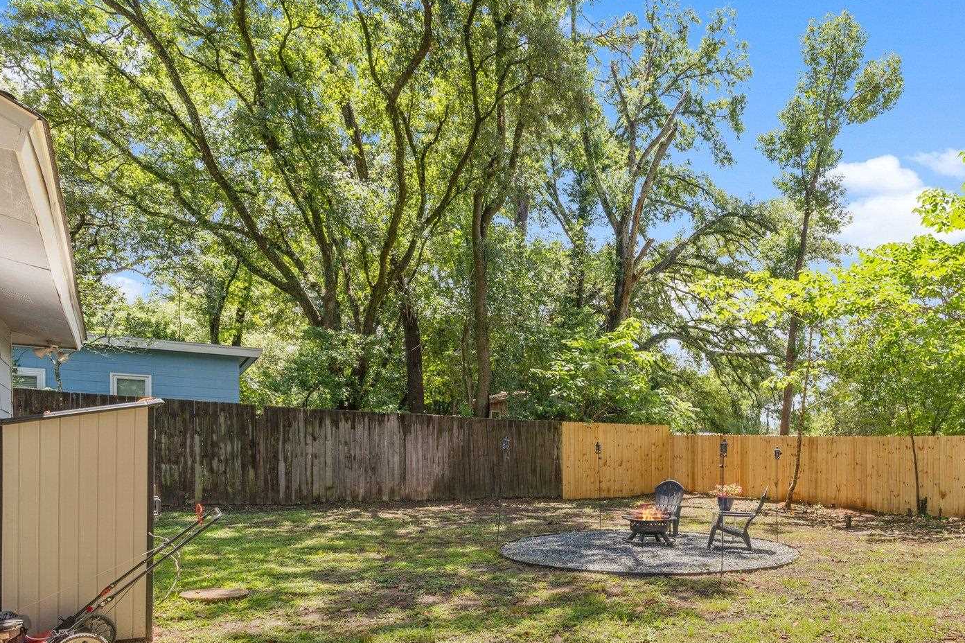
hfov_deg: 69.3
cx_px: 650
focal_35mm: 25
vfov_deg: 49.6
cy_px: 467
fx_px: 670
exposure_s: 1/8
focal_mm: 17
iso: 100
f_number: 9
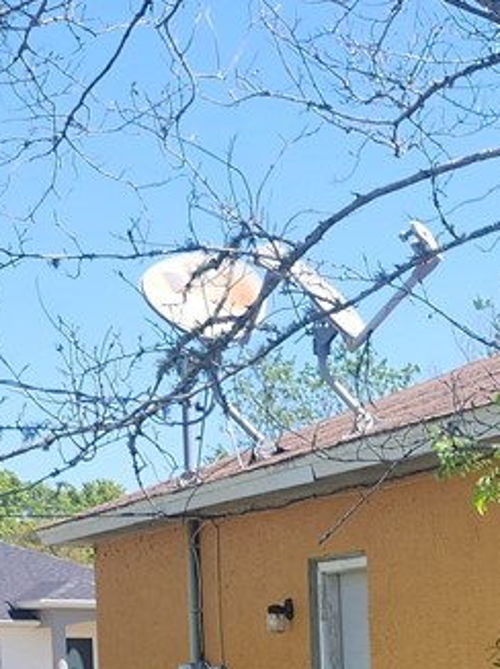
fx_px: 2179
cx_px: 826
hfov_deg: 12.3
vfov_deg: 16.4
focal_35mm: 113
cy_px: 903
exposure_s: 1/431
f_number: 1.8
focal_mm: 6.4
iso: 12
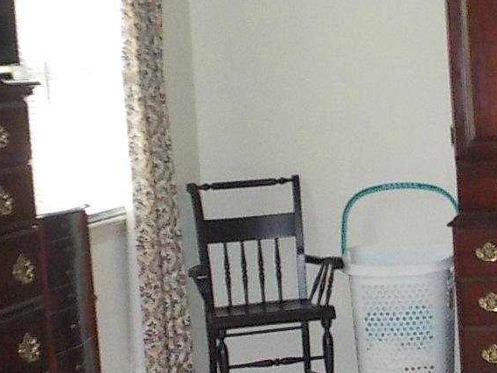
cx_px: 485
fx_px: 1536
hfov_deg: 18.0
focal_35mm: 107
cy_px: 194
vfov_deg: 13.8
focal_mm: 5.2
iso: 450
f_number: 3.7
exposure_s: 1/30
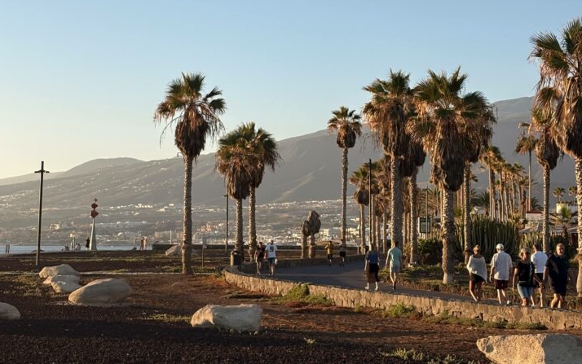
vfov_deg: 16.4
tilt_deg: +8.2
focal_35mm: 79
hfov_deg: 26.1
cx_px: 279
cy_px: 77
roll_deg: -1.3
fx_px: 1254
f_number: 1.6
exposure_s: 1/1590
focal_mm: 5.96
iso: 32
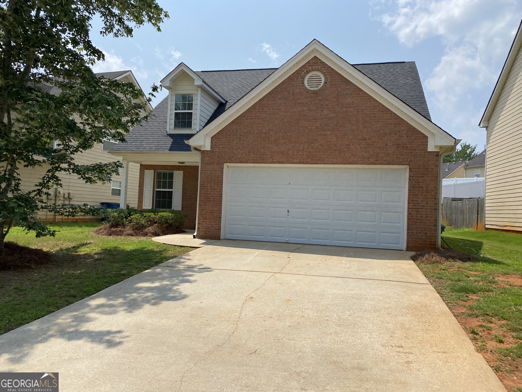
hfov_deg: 67.3
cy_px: 196
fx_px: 392
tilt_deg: +1.8
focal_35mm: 26
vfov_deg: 53.1
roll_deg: -2.7
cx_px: 261
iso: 32
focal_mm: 4.25
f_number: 1.8
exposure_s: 1/3984
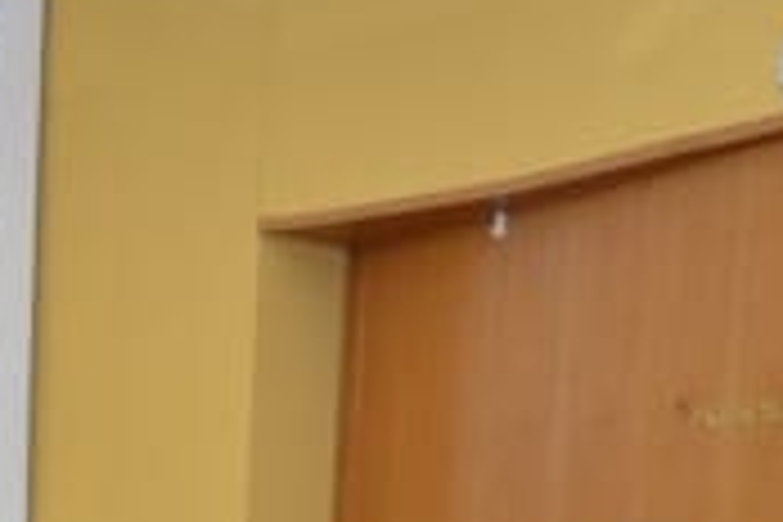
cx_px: -320
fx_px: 2153
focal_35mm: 99
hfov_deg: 18.7
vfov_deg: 13.0
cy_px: 824
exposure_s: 1/125
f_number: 3.5
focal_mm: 18
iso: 1600
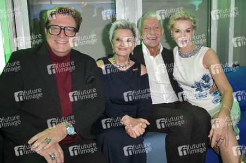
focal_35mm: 29
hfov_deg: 63.7
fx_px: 198
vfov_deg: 44.9
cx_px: 123
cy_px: 82
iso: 2000
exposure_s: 1/200
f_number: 5
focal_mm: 29
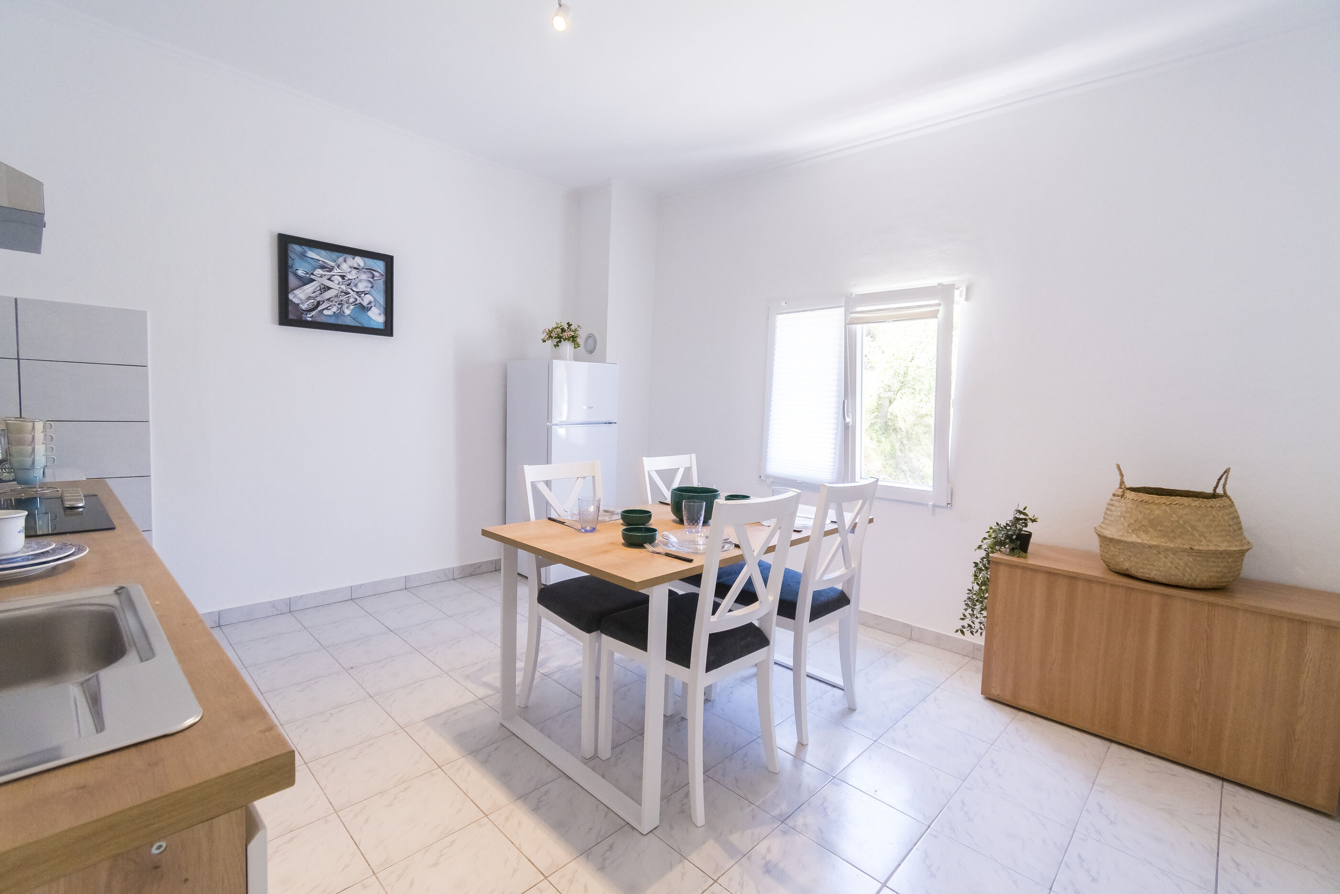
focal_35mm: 15
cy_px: 447
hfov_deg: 100.4
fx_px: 558
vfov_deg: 77.3
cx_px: 670
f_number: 4.5
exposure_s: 1/200
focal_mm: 10
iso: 800
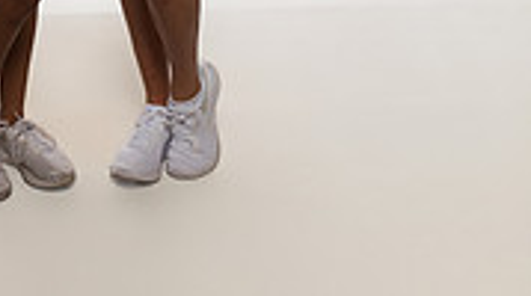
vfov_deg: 11.1
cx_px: 92
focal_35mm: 95
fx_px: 1335
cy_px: -355
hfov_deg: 22.1
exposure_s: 1/200
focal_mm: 36
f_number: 6.3
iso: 500
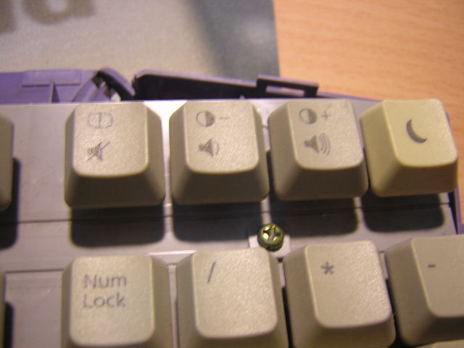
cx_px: 232
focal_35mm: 36
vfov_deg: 39.7
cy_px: 174
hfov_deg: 51.4
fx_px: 483
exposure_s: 1/6.4
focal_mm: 4.7
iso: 100
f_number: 2.6
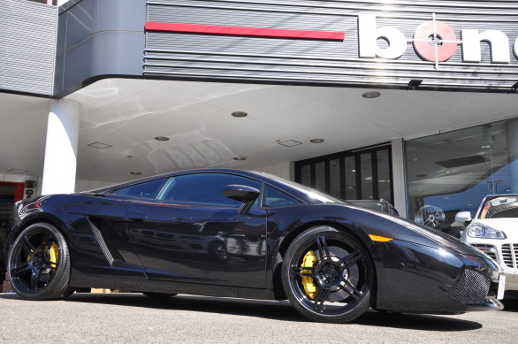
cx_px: 259
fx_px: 603
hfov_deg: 46.5
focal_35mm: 42
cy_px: 172
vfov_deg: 31.8
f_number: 8
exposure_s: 1/800
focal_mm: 28
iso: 500
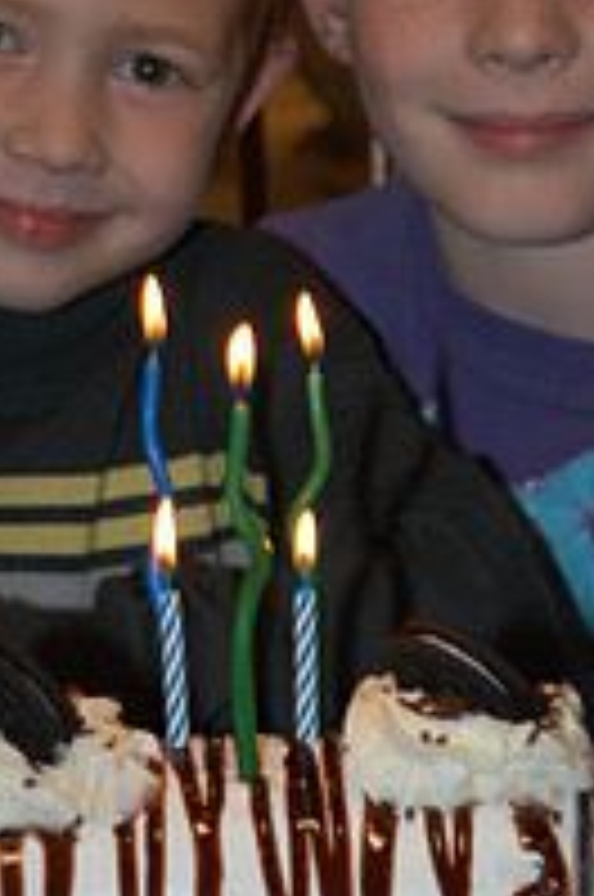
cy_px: 126
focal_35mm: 238
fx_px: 5911
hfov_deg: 5.7
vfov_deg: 8.6
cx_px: 137
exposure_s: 1/60
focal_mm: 70
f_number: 5.3
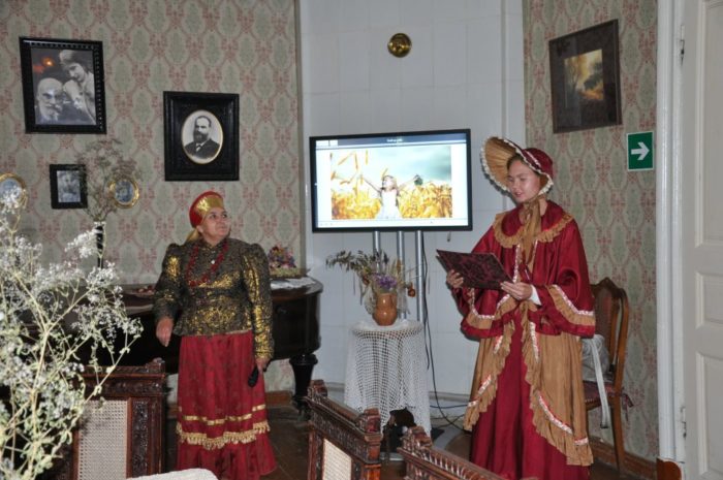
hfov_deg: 46.4
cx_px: 362
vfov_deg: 31.8
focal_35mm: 42
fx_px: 843
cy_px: 240
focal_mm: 28
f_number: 4
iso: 800
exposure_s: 1/60
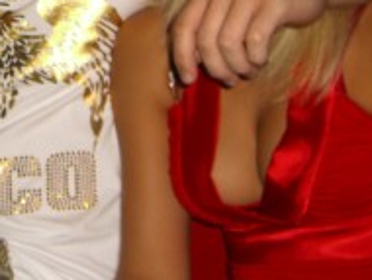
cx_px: 18
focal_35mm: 120
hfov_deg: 16.1
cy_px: -61
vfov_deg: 12.1
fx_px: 1291
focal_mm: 7.9
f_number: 2.8
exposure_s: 1/60
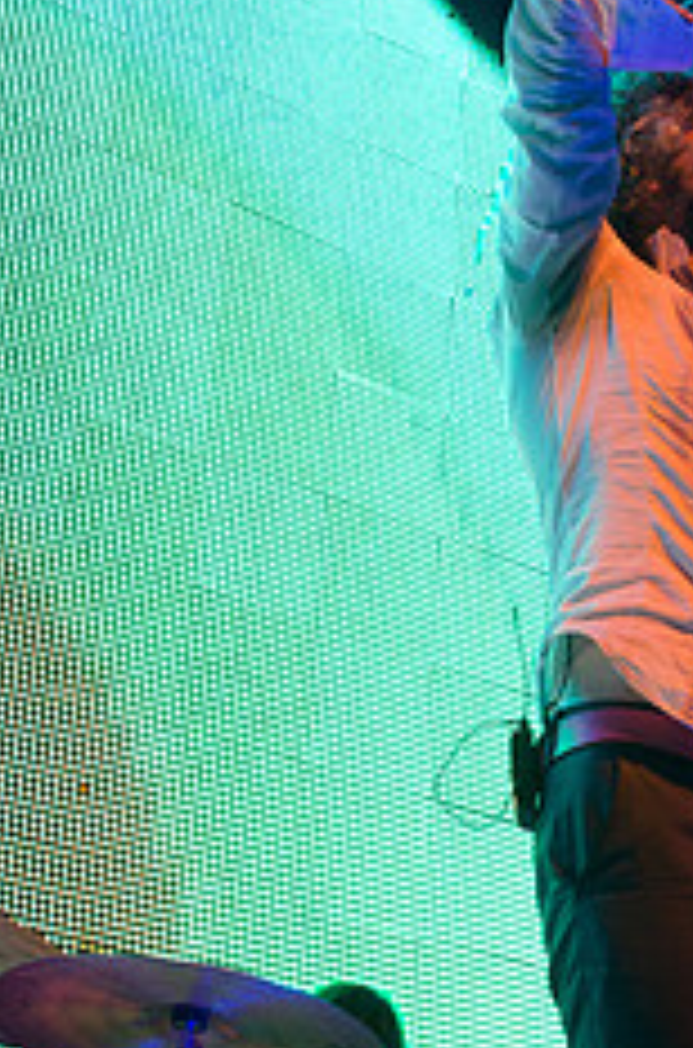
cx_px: 558
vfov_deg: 23.4
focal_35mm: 87
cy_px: 544
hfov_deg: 15.5
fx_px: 2527
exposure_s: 1/500
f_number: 3.5
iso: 1600
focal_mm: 30
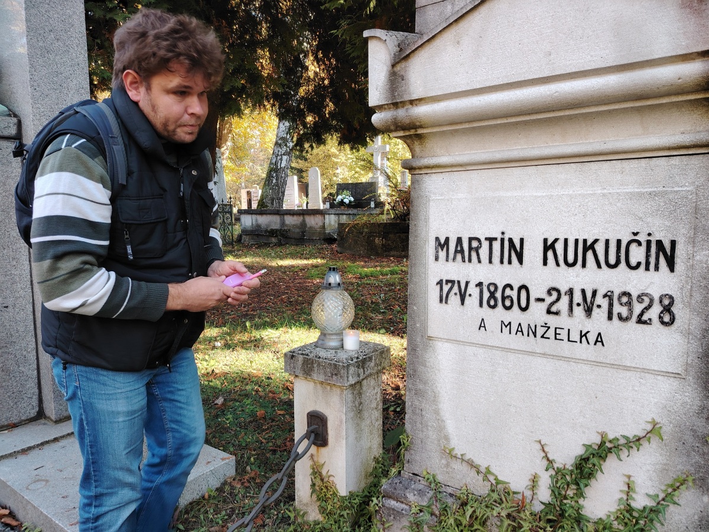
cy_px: 266
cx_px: 354
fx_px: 492
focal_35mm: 24
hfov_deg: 71.6
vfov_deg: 56.8
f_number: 1.75
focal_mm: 5.25
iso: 250
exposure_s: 1/100
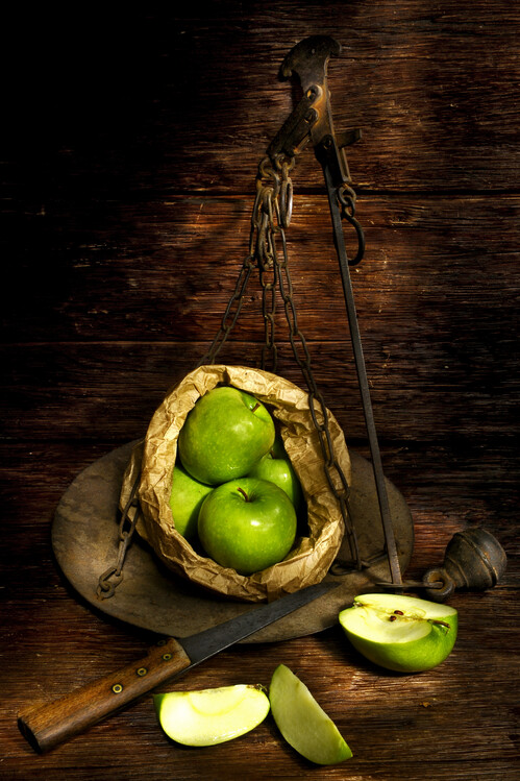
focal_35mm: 48
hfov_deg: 28.1
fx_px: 1040
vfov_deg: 41.1
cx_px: 260
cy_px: 390
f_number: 22
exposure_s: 40.4
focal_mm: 48
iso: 200
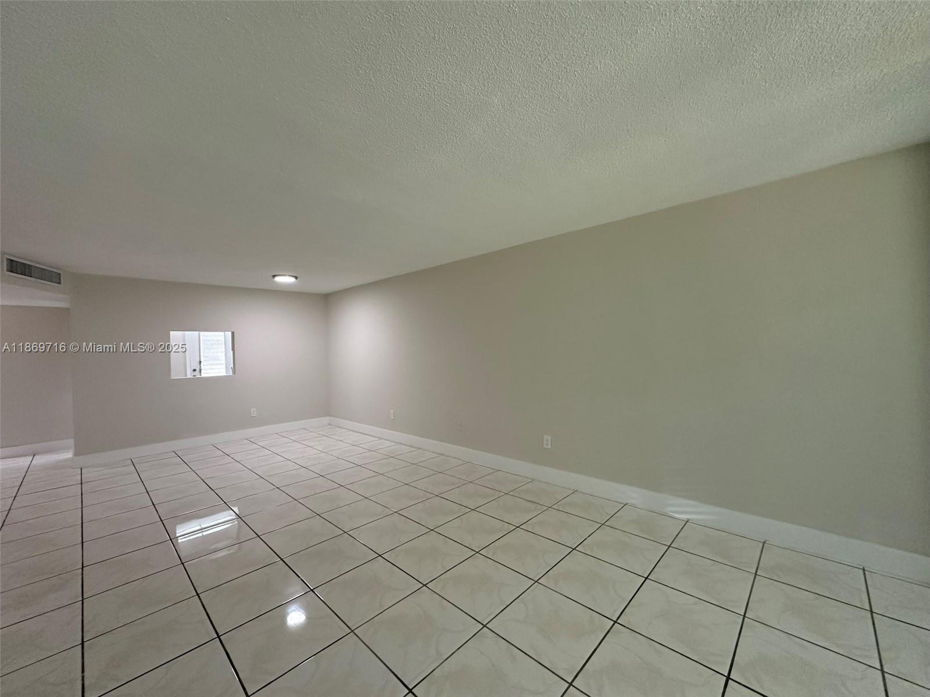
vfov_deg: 85.7
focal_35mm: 14
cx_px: 465
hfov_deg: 102.1
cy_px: 348
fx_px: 376
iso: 250
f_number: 2.2
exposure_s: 1/120
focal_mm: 2.22
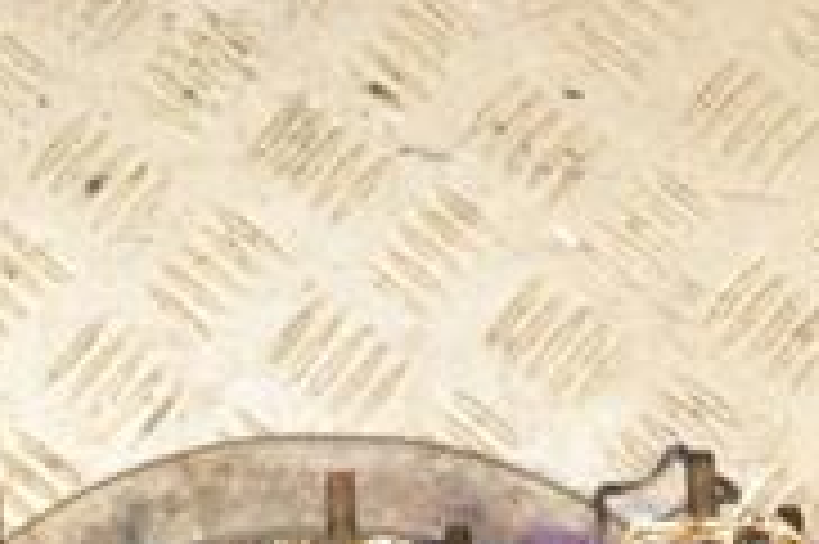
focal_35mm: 109
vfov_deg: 12.0
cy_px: 791
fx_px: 2477
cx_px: 243
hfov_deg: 18.7
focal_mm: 22
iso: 400
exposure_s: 1/125
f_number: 4
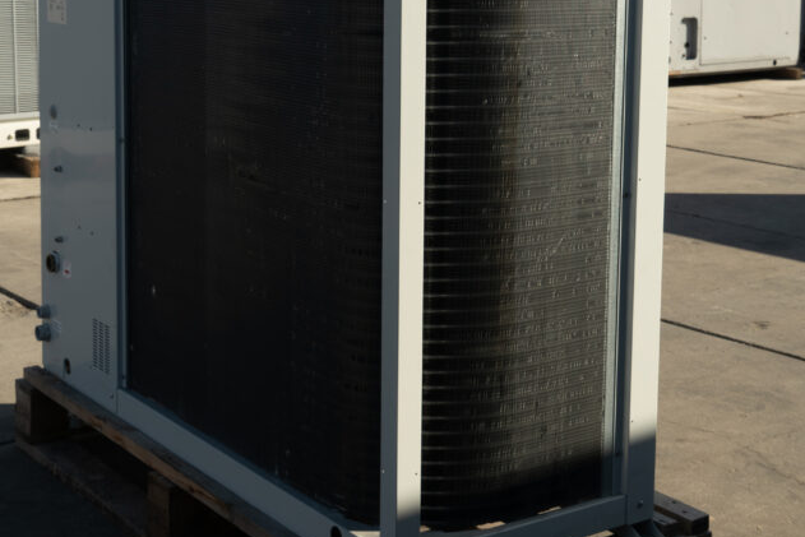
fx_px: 1342
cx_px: 429
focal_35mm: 60
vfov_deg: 22.4
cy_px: 133
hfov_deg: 33.4
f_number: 11
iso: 100
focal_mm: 37
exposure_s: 1/80
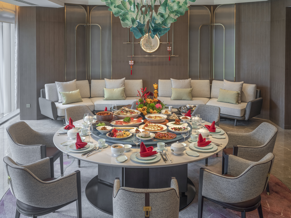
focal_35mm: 36
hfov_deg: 51.4
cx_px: 146
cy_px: 109
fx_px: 303
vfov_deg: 39.7
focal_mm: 45
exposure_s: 1/2
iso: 320
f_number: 9
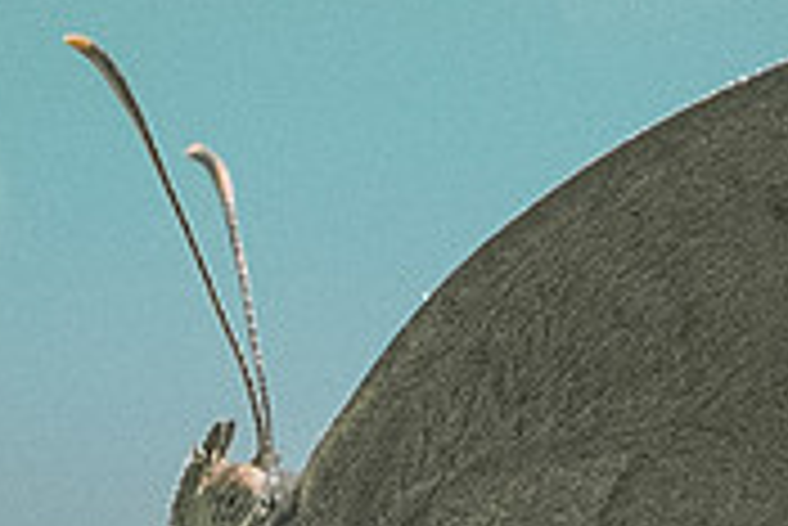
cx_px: 427
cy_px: 788
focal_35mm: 2351
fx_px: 51502
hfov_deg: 0.9
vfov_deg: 0.6
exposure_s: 1/2500
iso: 1000
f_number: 7.1
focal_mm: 150
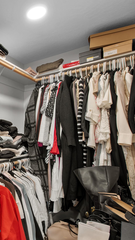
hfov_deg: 33.8
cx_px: -31
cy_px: 139
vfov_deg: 69.4
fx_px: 172
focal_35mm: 27
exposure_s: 2
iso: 100
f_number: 8
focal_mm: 14
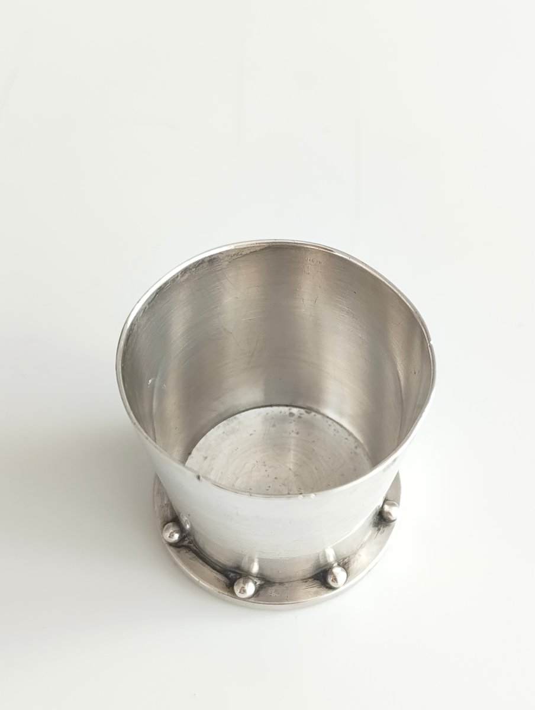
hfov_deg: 33.0
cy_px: 355
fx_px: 904
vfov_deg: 42.9
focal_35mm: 44
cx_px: 268
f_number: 1.88
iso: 123
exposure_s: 1/50
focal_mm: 5.56
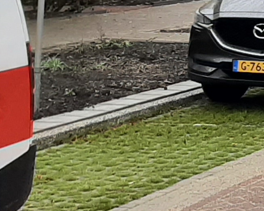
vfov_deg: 9.6
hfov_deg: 10.1
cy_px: -129
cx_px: 709
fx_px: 1219
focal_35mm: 156
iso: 40
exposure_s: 1/873
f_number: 1.7
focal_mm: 3.93
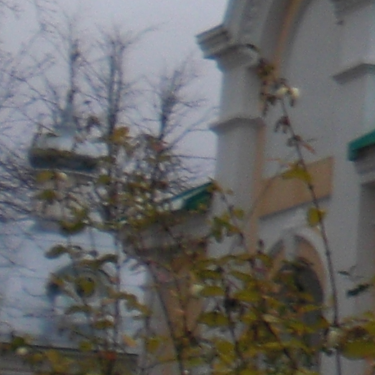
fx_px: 2574
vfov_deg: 8.2
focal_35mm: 210
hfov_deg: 7.4
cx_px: 1110
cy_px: -150
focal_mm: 6.3
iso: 64
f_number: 3.1
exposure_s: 1/400
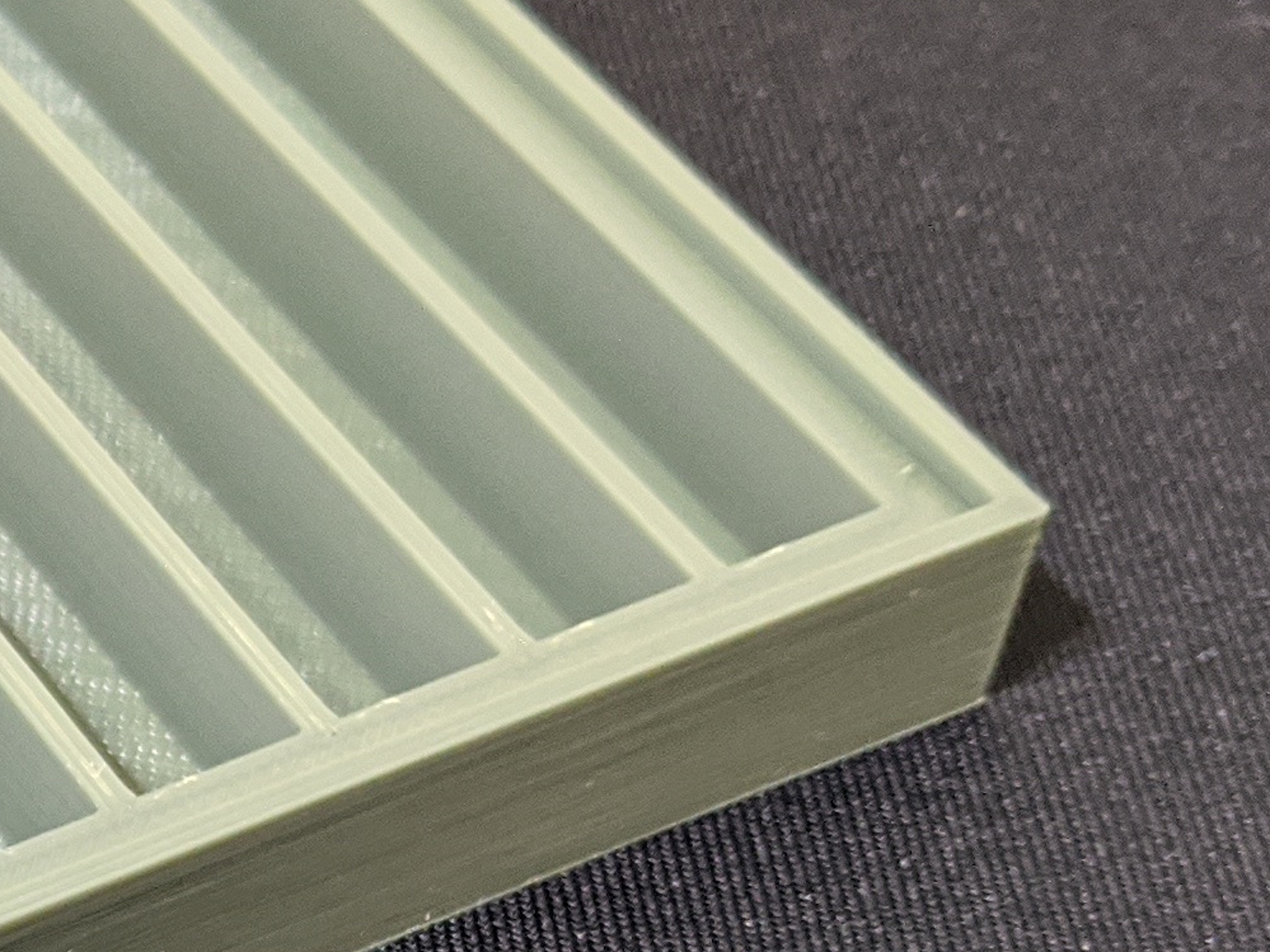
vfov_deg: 13.0
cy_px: 1298
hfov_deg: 16.4
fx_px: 3999
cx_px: -643
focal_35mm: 109
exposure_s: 1/24
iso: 344
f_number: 1.73
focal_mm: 4.38
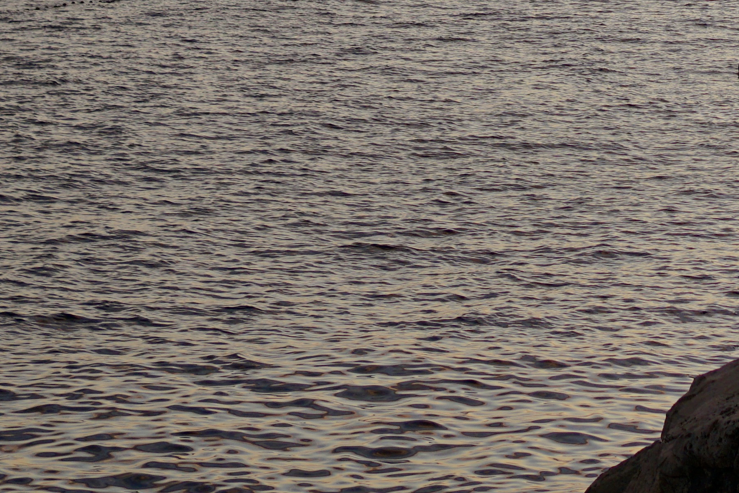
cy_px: -465
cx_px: 645
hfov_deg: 13.2
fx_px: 3182
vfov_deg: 8.4
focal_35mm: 155
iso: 200
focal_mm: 35
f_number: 2.8
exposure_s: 1/1250
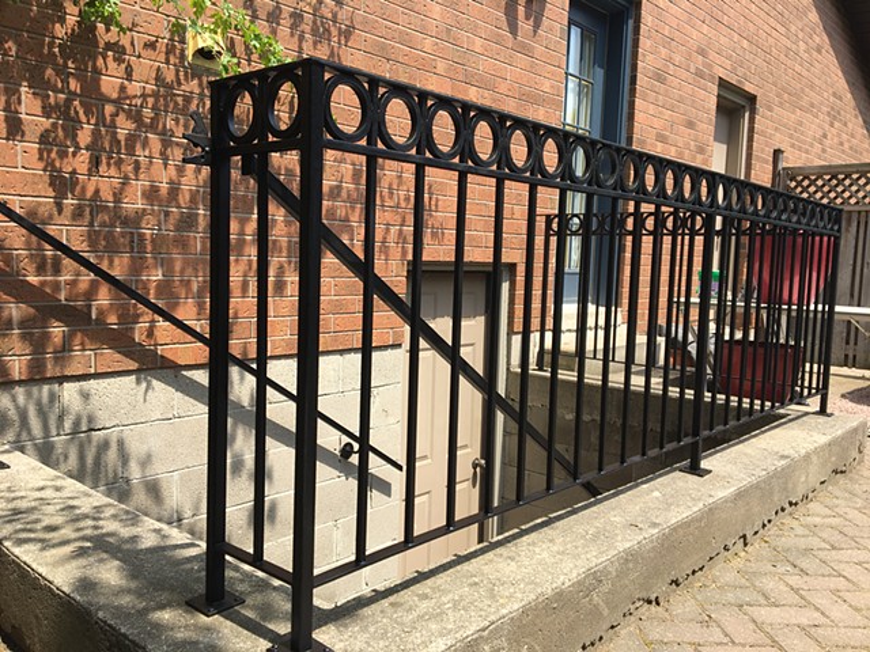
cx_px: 435
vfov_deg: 48.2
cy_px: 326
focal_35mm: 29
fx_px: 729
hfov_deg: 61.7
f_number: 2.2
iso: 25
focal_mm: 4.2
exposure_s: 1/693
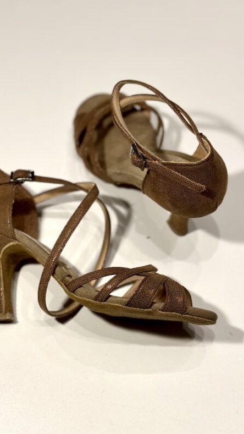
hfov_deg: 22.6
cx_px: 98
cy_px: 218
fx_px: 609
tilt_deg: -59.9
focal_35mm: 53
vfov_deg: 39.2
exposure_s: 1/615
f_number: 1.78
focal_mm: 6.86
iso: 80
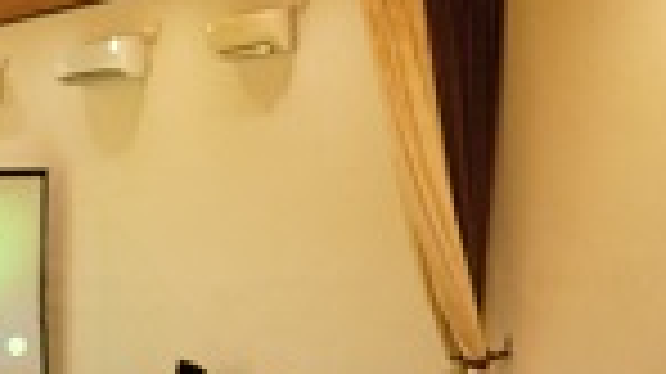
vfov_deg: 9.2
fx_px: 2241
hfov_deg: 16.4
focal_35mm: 127
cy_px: 586
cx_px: -58
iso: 2000
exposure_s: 1/500
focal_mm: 30
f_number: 1.8
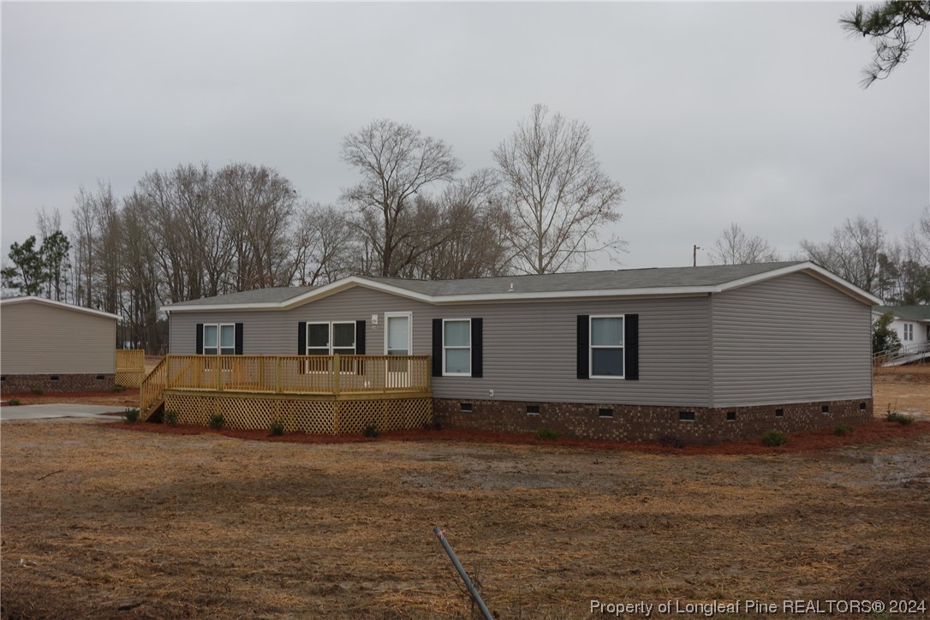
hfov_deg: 42.7
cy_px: 310
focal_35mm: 46
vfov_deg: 29.2
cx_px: 465
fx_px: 1188
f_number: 5.6
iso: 125
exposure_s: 1/100
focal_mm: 17.18
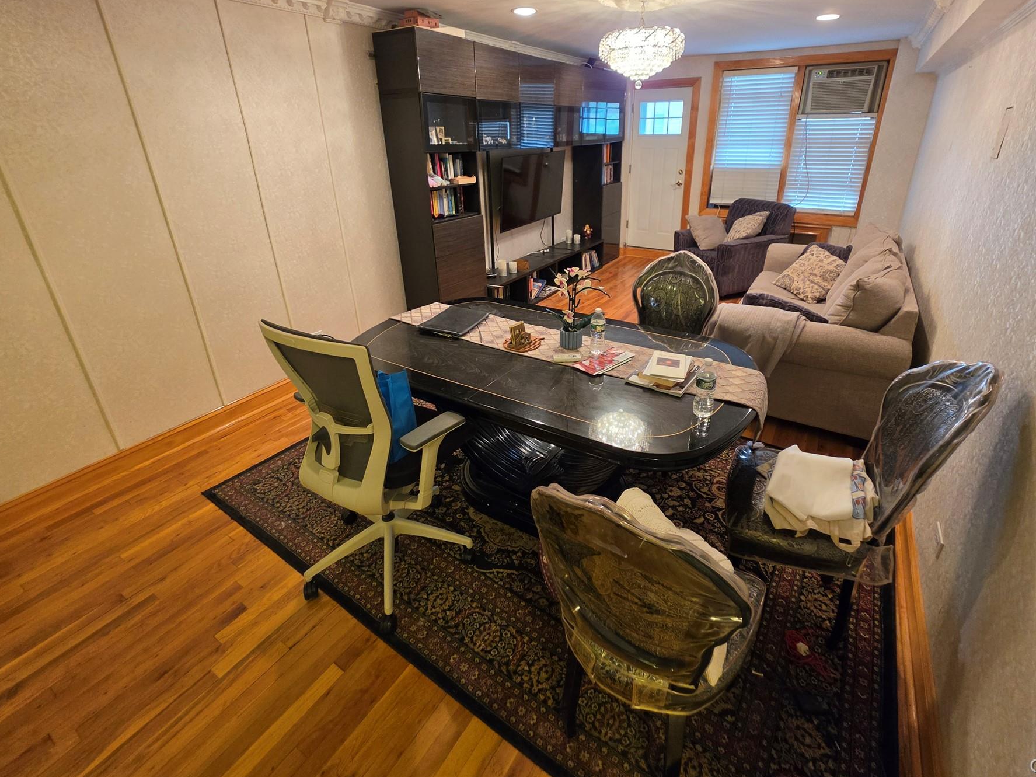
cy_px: 332
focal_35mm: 15
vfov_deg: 81.2
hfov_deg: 98.0
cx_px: 551
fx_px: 449
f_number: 1.9
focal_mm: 2.2
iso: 250
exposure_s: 1/60
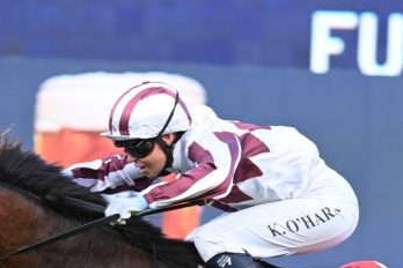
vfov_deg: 1.6
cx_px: 279
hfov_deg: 2.4
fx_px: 9559
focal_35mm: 854
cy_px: 361
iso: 2500
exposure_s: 1/1250
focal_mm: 290
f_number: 5.6
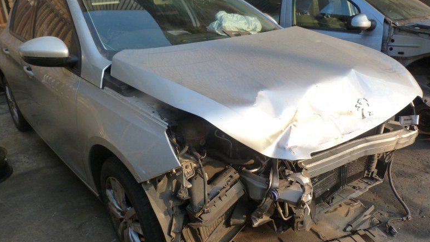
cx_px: 218
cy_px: 127
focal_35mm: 28
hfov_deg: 67.9
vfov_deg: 41.5
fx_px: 319
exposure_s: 1/100
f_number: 3.6
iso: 125
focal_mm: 4.5
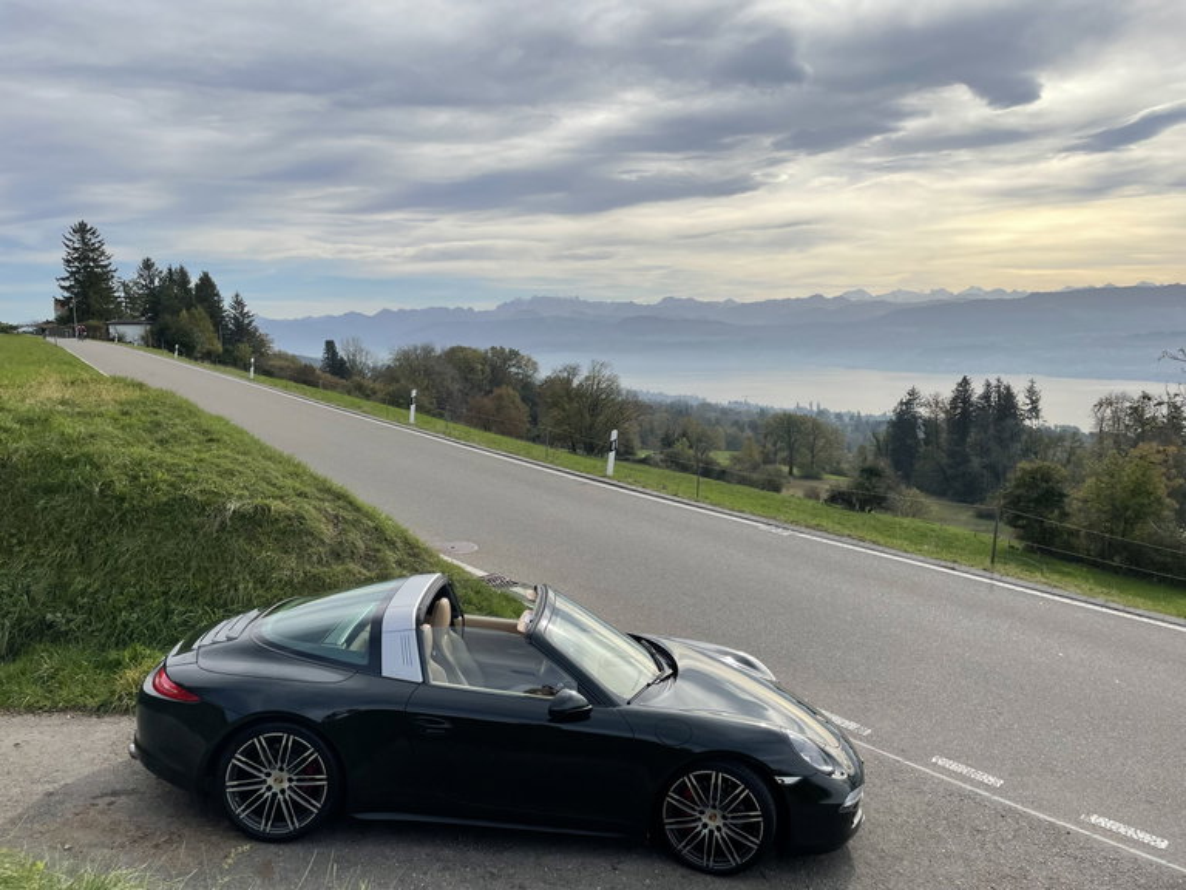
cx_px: 593
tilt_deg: -6.1
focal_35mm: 26
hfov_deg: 67.3
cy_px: 445
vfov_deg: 53.1
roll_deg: +1.4
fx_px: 891
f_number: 1.6
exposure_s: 1/4831
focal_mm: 4.2
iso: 32
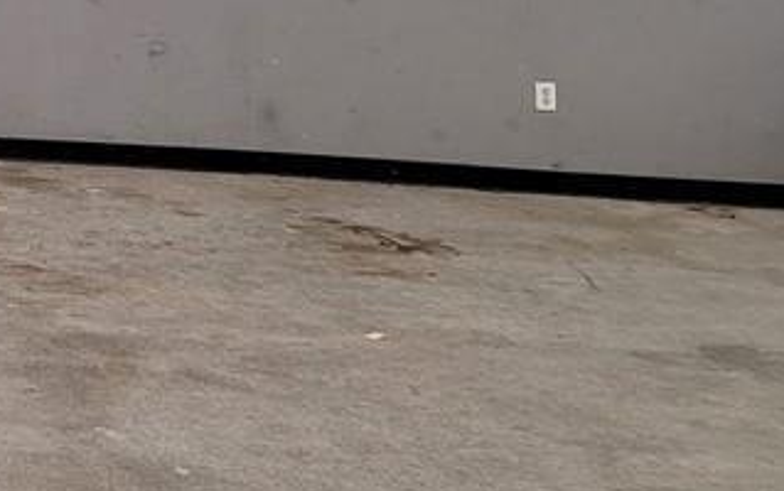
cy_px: -241
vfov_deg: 14.4
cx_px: -425
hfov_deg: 20.5
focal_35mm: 85
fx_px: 1818
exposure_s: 1/119
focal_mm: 7
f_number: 1.8
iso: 320
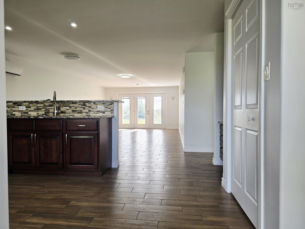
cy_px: 114
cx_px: 152
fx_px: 203
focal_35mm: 23
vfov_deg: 58.9
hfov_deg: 73.9
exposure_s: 1/120
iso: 20
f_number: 1.7
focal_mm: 6.3
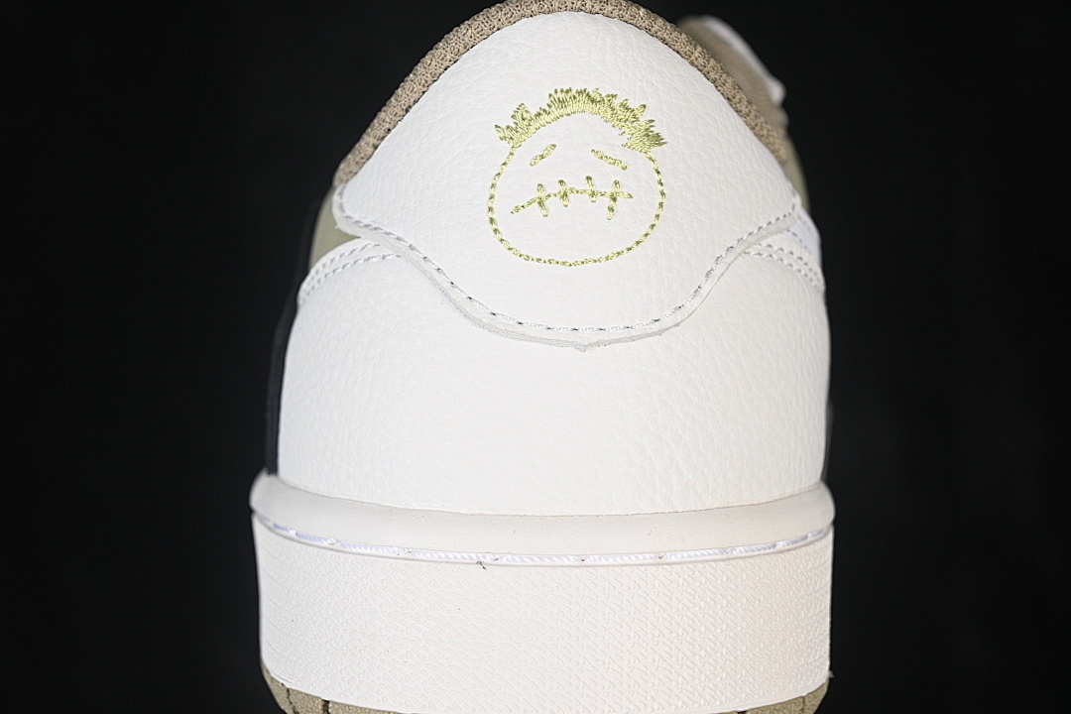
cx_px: 536
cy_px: 357
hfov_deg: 27.0
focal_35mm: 75
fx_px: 2231
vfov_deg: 18.2
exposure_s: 1/80
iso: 160
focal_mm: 50
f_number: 7.1
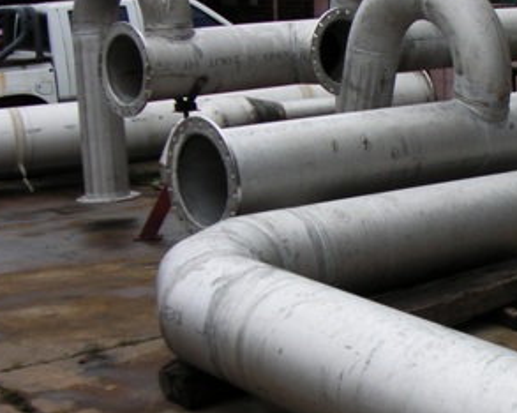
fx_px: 1239
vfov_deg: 18.9
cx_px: 455
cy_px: 221
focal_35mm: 81
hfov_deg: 23.0
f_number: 3.5
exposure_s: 1/257
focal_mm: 6.3
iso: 50
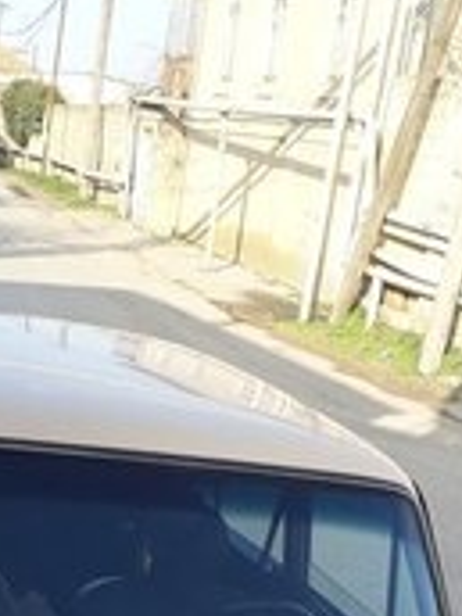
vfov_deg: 21.9
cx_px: 136
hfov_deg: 18.8
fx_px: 1388
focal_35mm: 78
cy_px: 849
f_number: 1.9
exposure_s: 1/472
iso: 40
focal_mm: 3.6
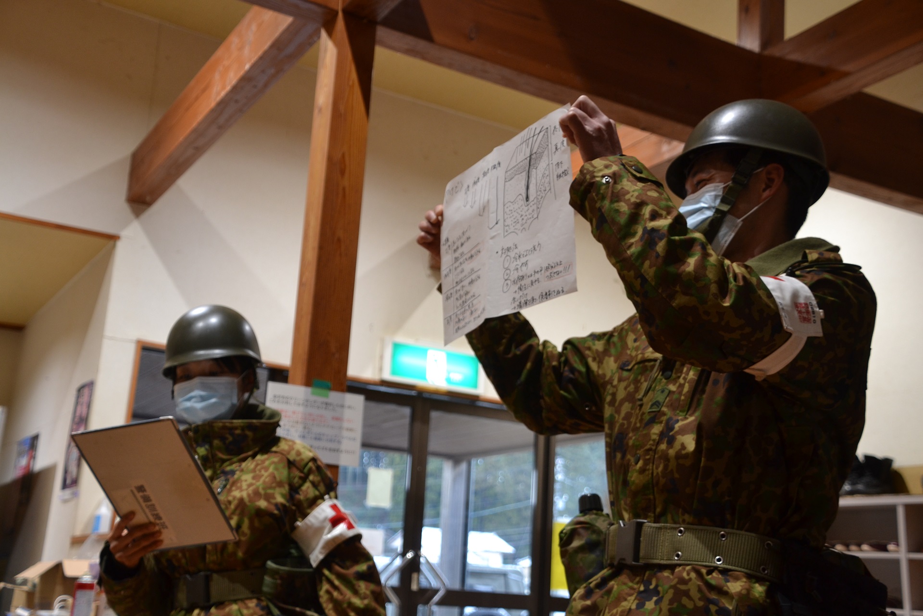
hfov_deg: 46.4
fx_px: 1077
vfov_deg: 31.9
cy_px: 308
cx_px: 462
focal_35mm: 42
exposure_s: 1/50
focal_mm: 28
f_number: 4
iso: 400
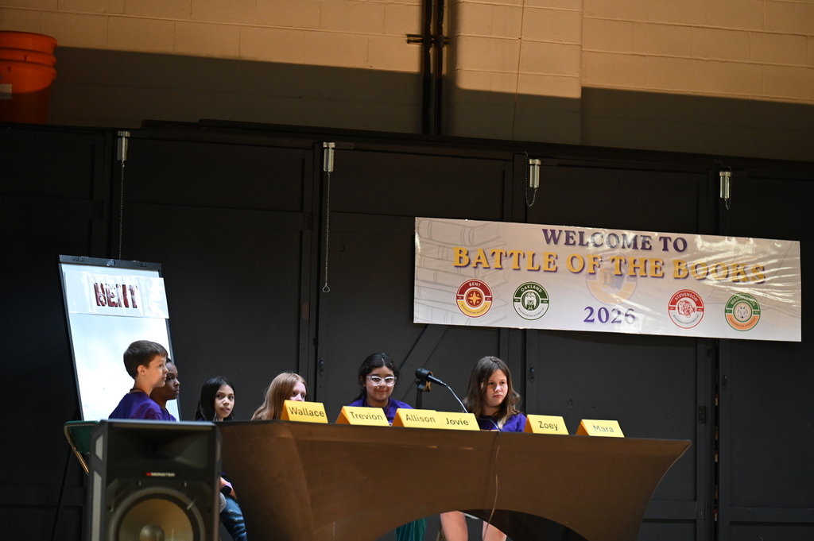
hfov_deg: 16.4
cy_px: 270
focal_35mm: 125
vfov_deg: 10.9
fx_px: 2824
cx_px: 407
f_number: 2.8
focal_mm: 125
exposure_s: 1/100
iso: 3200
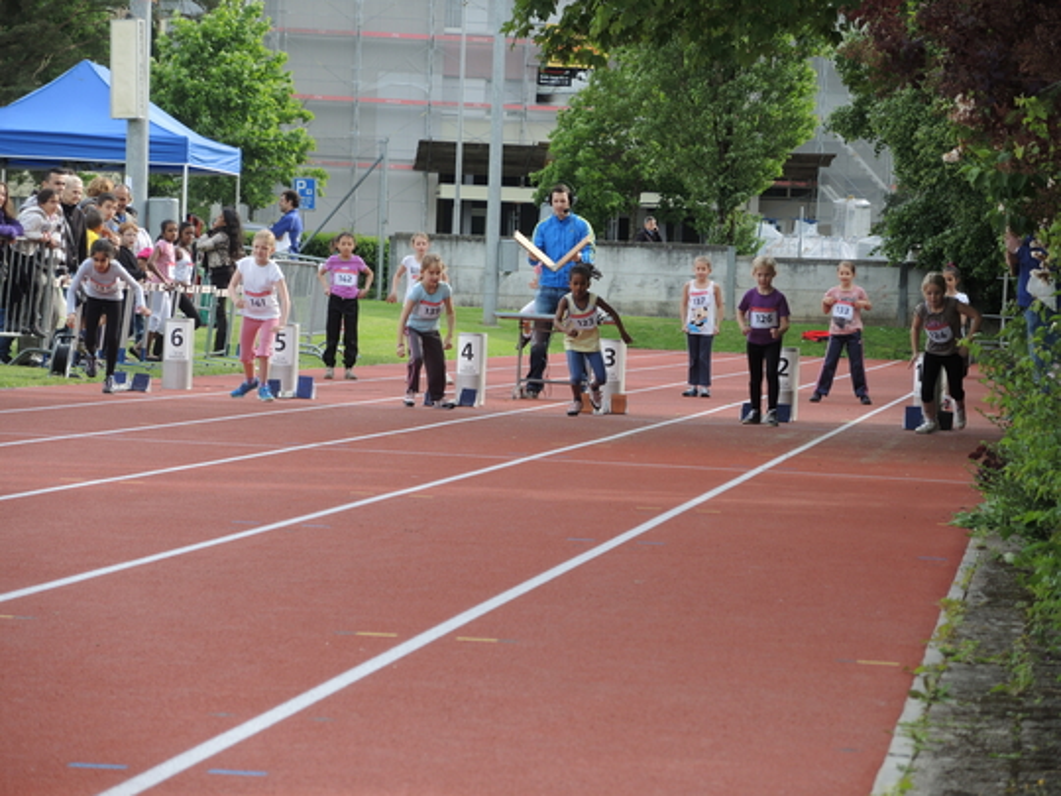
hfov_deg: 11.3
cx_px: 530
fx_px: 5364
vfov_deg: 8.5
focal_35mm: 175
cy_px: 398
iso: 100
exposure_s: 1/250
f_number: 4
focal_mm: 37.4
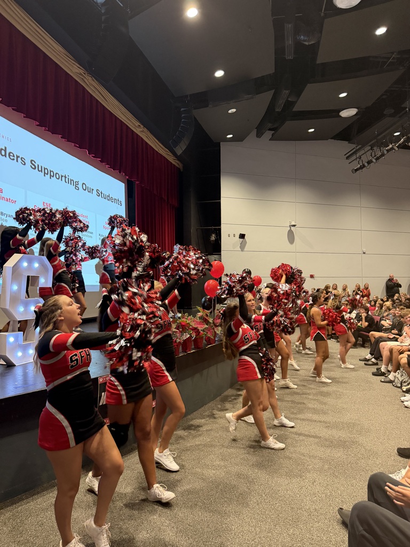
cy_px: 274
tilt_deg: +1.6
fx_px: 379
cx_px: 205
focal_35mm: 24
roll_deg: +0.3
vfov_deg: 71.6
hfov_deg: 56.8
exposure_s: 1/40
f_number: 1.78
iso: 640
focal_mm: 6.76
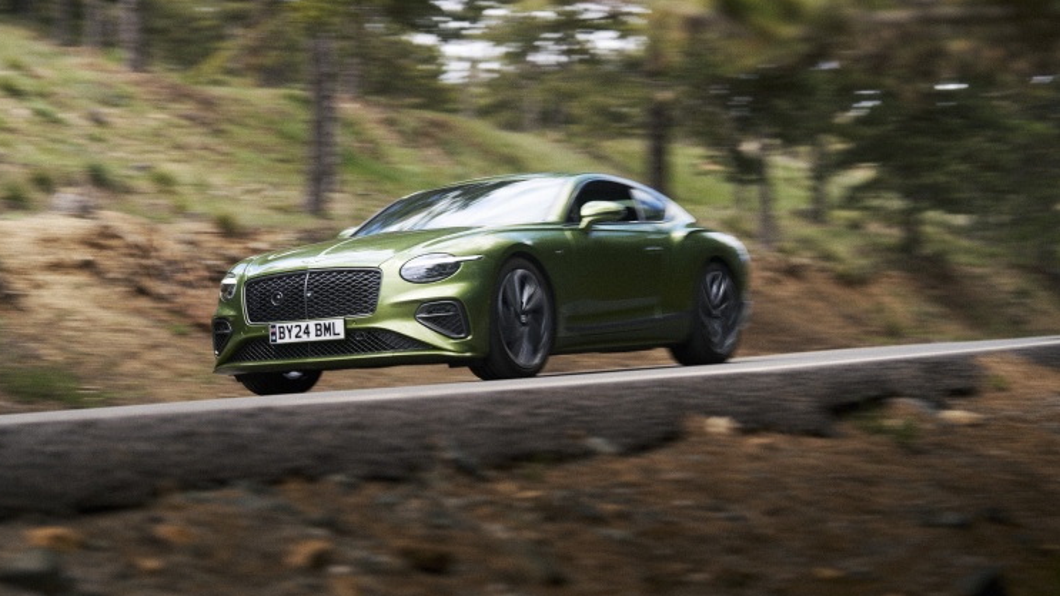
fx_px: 2080
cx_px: 528
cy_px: 275
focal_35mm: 74
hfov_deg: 28.6
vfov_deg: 16.3
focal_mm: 70
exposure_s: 1/80
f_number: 2.8
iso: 100
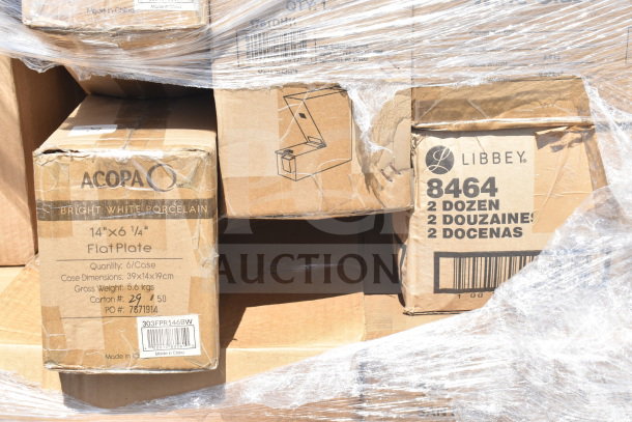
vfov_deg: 25.8
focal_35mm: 52
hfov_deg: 37.8
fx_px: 922
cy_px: 211
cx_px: 316
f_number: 7.1
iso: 200
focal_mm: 35
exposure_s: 1/320
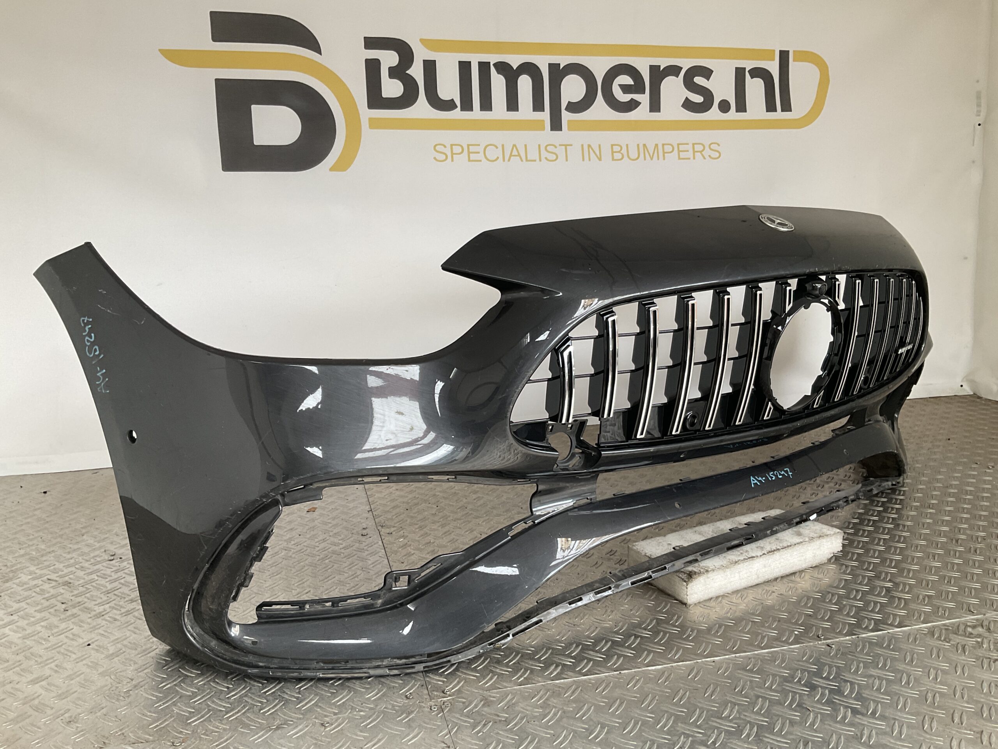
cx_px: 499
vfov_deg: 48.2
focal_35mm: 29
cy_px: 374
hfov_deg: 61.7
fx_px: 836
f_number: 1.8
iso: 64
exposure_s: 1/120
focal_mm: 3
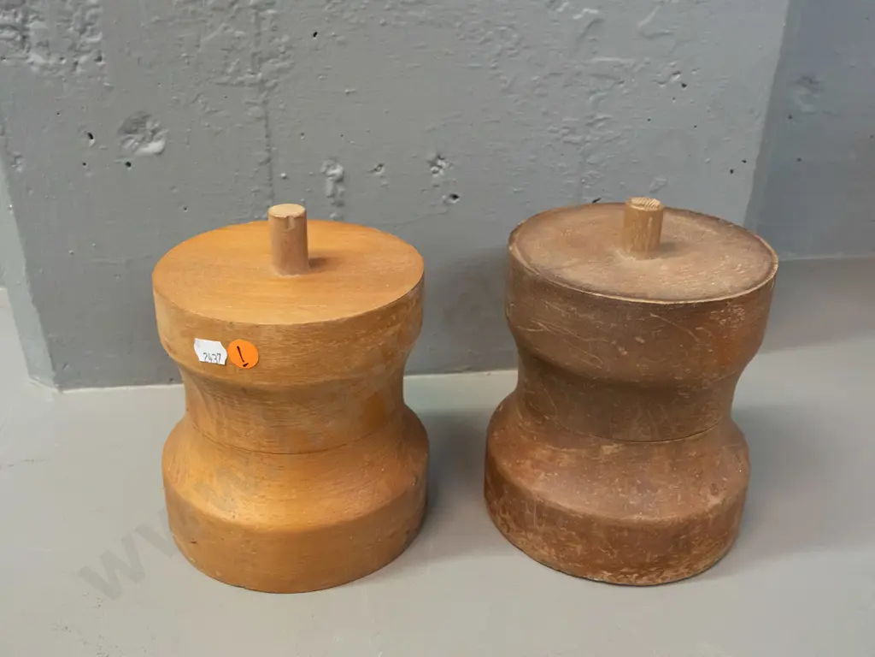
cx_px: 438
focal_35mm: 32
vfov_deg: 44.2
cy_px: 328
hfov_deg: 56.8
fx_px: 809
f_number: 5.6
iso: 3200
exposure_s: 1/125
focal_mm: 16
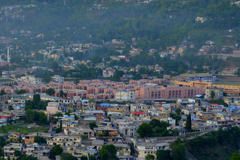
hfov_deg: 22.4
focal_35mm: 87
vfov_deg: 15.7
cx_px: -2
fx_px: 580
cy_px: 95
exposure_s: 1/60
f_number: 4
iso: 100
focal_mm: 34
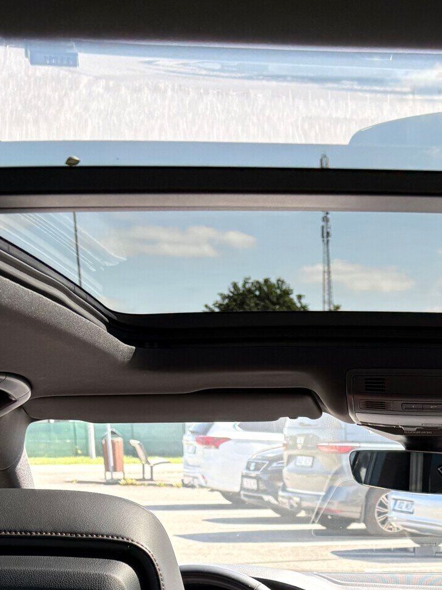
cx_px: 469
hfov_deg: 19.9
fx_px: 1209
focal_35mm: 71
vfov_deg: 24.2
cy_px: 751
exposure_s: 1/259
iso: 64
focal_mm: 5.96
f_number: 1.6
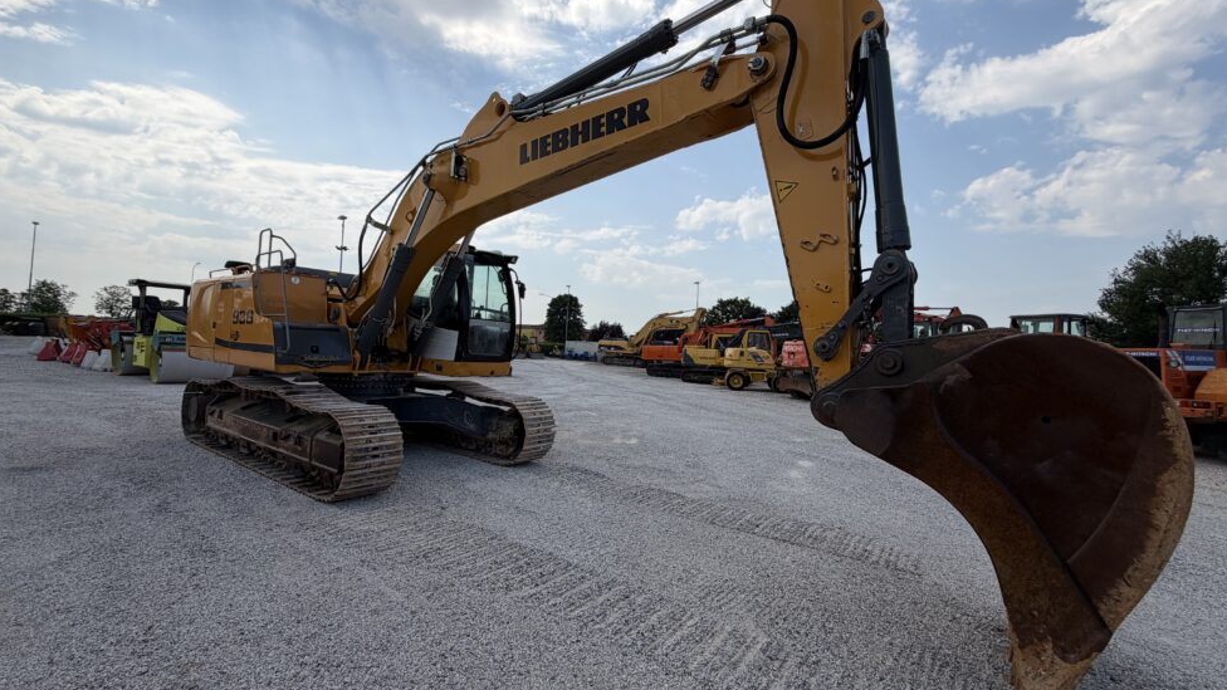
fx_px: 521
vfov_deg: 67.1
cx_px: 608
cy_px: 336
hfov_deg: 99.4
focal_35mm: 16
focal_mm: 2.22
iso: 20
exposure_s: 1/1033
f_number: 2.2
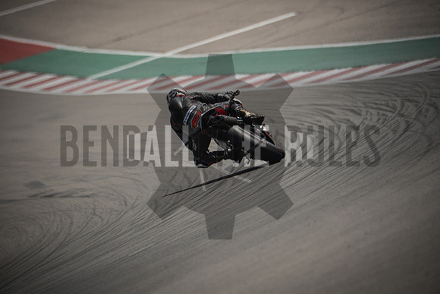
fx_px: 7335
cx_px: 220
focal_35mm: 600
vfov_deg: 2.3
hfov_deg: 3.4
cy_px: 147
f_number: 5.6
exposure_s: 1/3200
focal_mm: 400
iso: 640
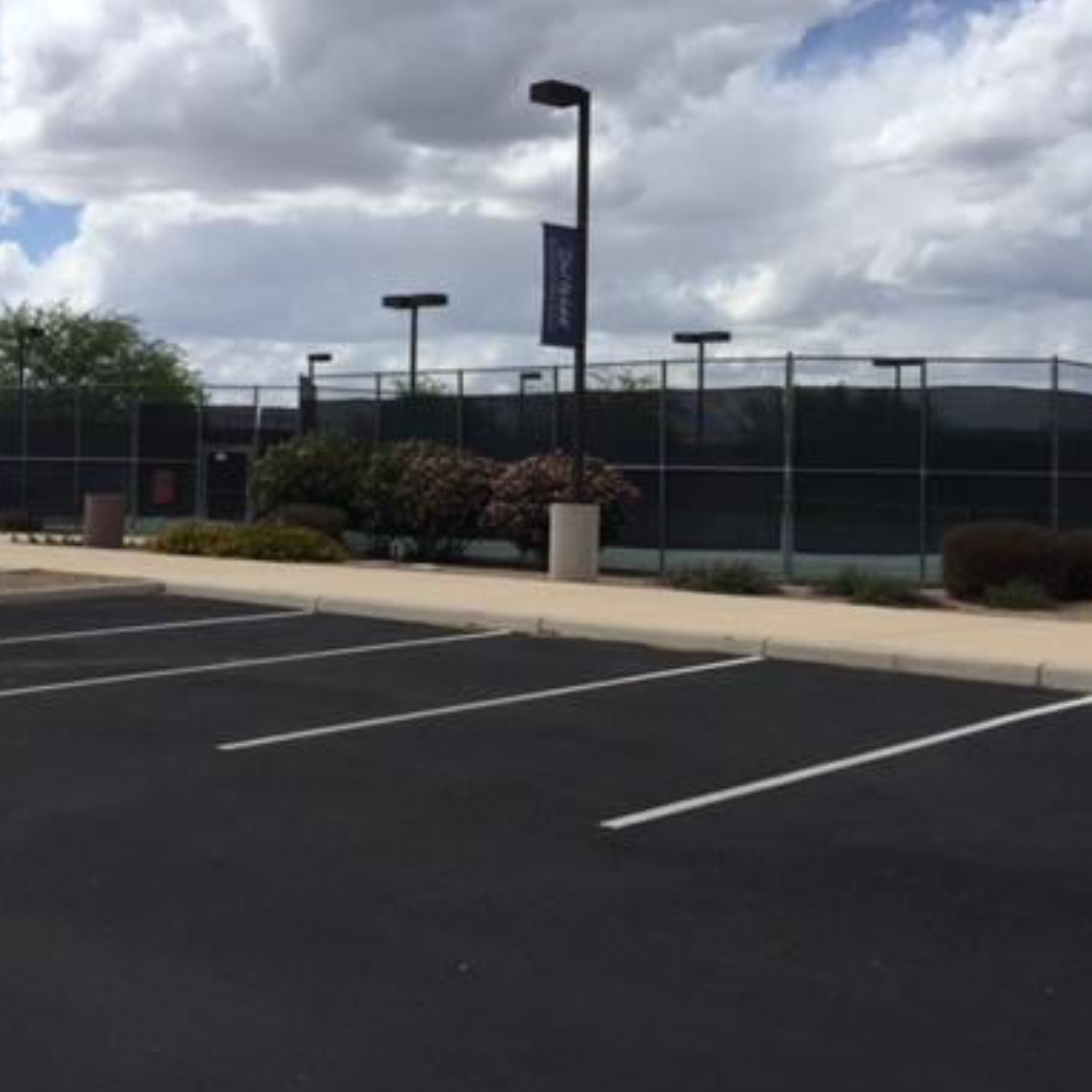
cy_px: 457
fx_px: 1535
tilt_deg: +0.7
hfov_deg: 39.2
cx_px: 532
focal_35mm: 43
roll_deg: -0.8
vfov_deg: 39.1
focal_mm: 4.15
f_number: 2.2
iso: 32
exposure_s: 1/3968
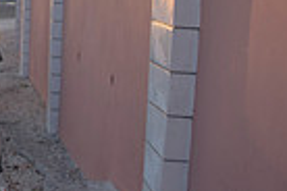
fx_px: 805
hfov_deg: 17.0
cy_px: 9
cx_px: -212
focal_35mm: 101
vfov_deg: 13.4
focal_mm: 24
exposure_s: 1/500
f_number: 3.5
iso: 250
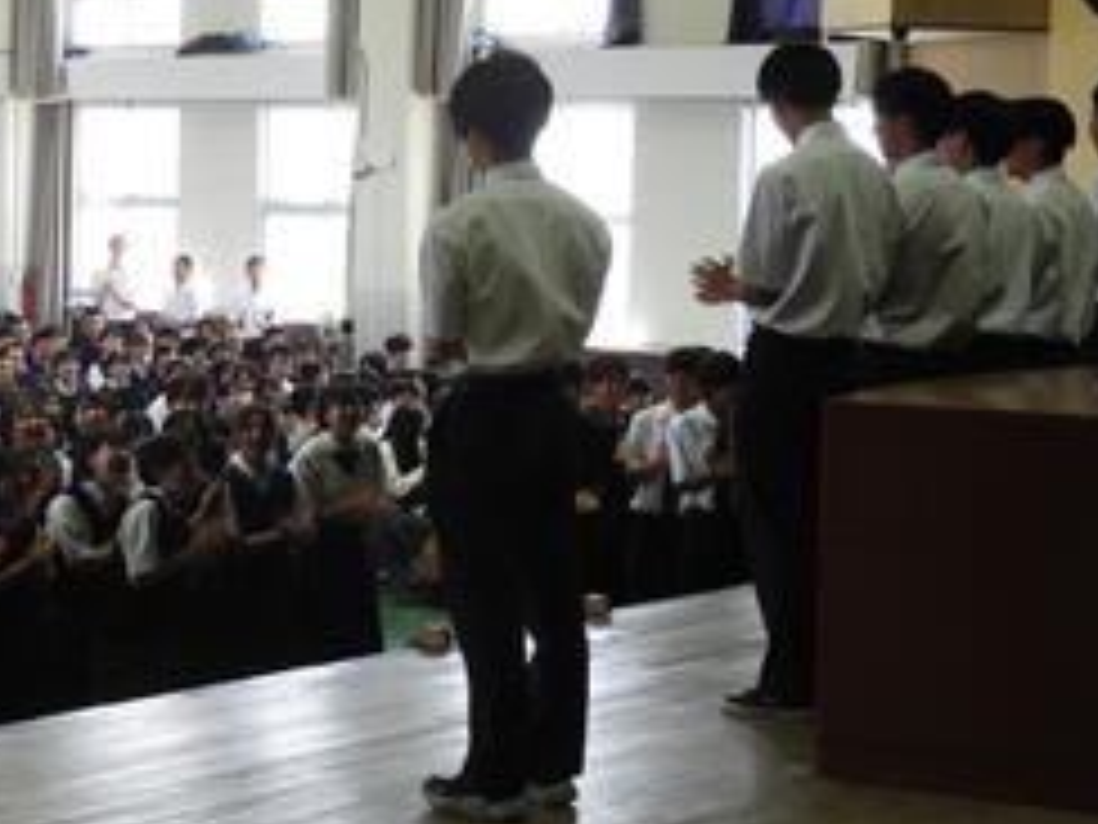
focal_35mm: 82
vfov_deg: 18.0
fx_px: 2601
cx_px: 288
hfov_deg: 23.6
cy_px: 293
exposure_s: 1/30
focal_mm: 9
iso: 125
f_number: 4
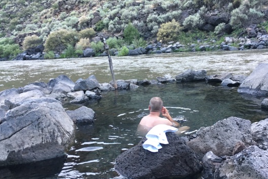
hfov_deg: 51.8
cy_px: 100
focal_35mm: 37
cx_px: 146
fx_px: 275
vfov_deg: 35.9
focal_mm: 4.15
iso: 40
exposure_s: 1/30
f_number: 2.2
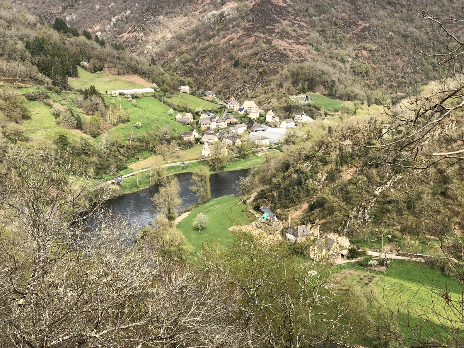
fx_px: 697
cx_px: 232
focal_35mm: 52
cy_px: 174
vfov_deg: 28.0
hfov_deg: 36.8
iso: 16
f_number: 2.4
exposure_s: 1/425
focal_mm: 6
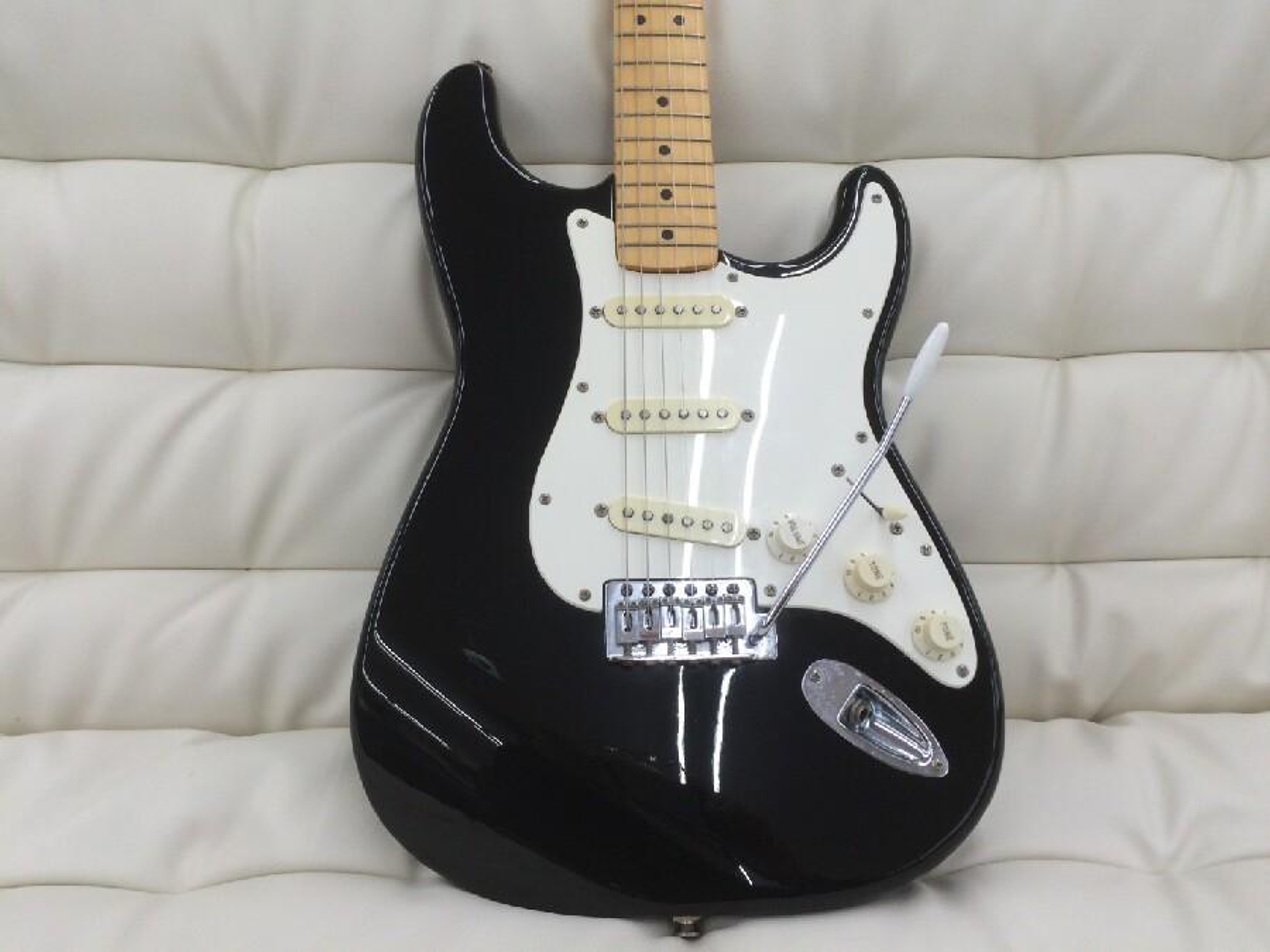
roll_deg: +0.9
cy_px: 476
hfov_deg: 61.7
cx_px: 635
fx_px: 1064
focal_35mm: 29
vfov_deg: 48.2
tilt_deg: -25.2
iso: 50
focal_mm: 4.15
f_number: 2.2
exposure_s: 1/120
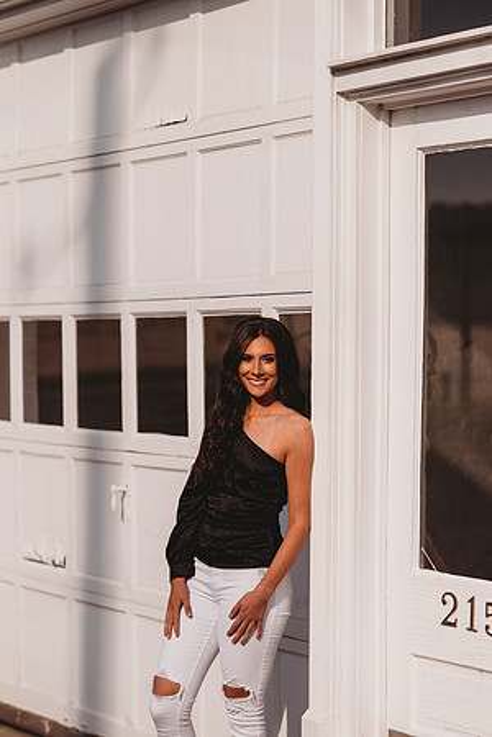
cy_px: 368
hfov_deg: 16.1
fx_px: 1742
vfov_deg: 23.9
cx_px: 246
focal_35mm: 85
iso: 100
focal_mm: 85
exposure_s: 1/6400
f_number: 2.5
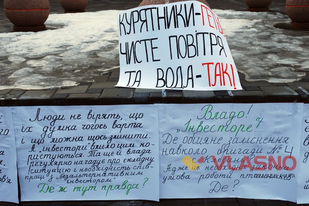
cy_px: 103
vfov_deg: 29.0
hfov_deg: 42.3
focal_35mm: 46
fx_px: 399
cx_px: 154
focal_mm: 31
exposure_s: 1/160
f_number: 7.1
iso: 100
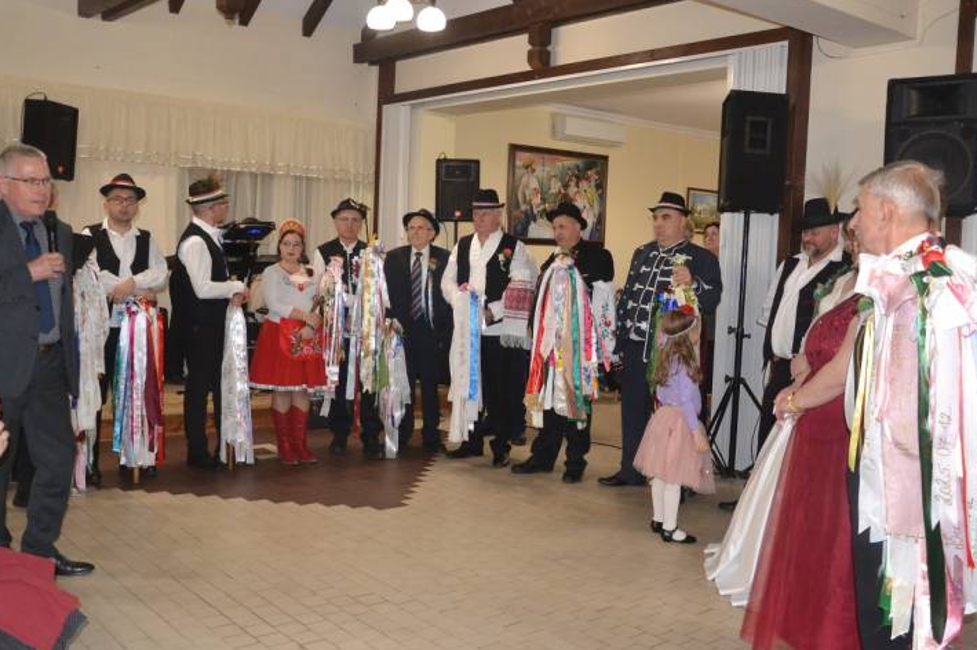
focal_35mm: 36
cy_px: 320
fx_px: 965
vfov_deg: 37.3
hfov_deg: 53.7
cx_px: 478
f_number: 3.8
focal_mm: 21
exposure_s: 1/60
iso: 2000
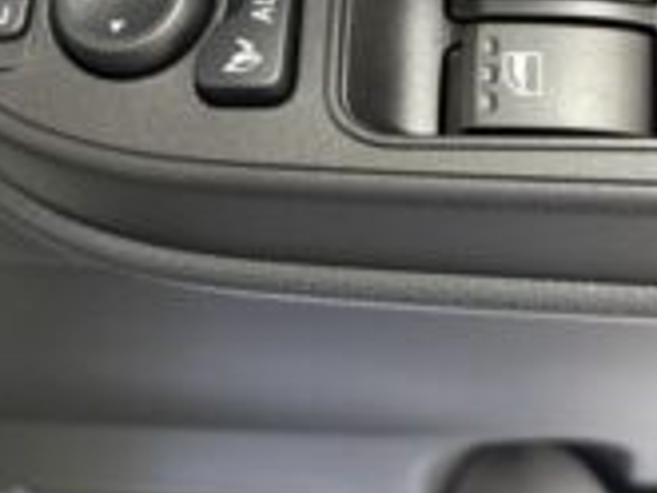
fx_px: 1045
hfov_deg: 33.8
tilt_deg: -58.5
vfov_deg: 25.7
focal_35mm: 55
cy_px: 38
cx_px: 530
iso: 500
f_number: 1.6
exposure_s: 1/25
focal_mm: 5.96
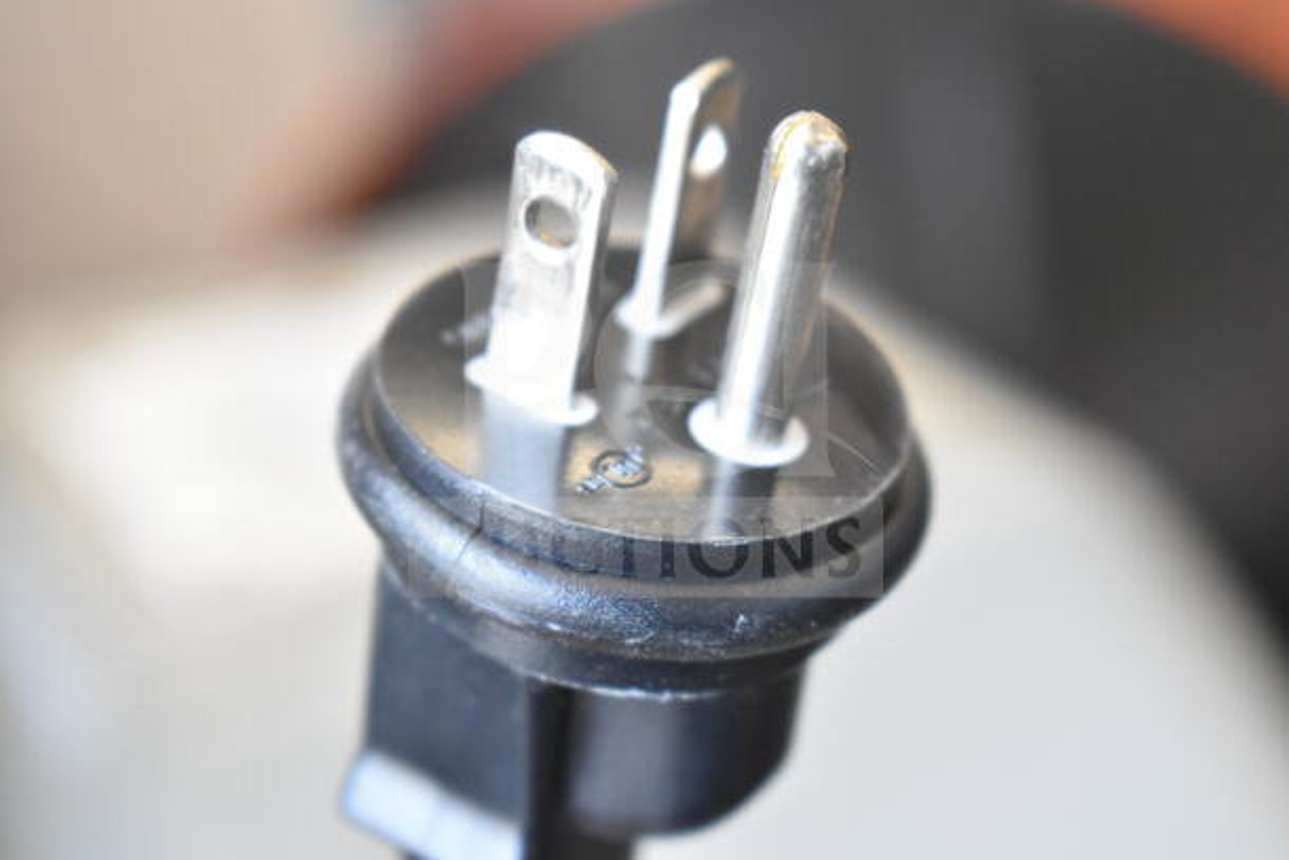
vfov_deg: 16.6
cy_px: 430
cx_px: 644
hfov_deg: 24.6
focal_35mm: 82
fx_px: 2954
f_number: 5.6
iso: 2500
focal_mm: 55
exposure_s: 1/100
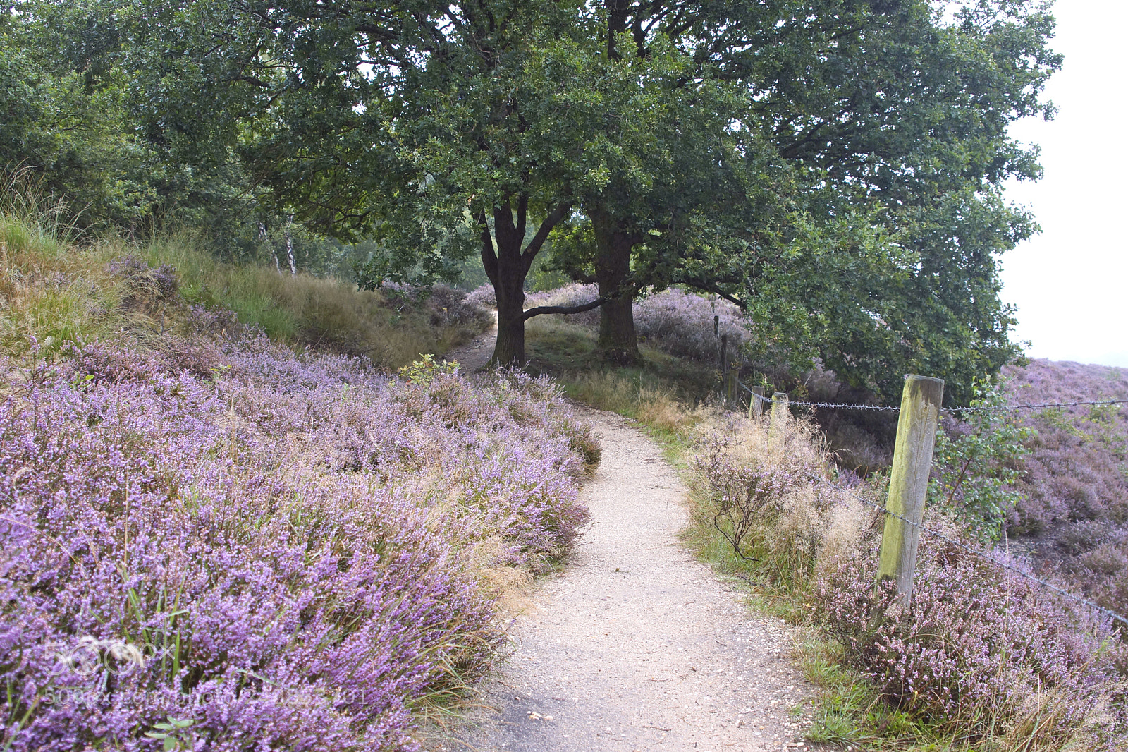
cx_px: 564
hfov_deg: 53.1
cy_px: 376
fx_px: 1128
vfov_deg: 36.9
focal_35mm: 36
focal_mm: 24
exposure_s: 1/160
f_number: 4
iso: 400
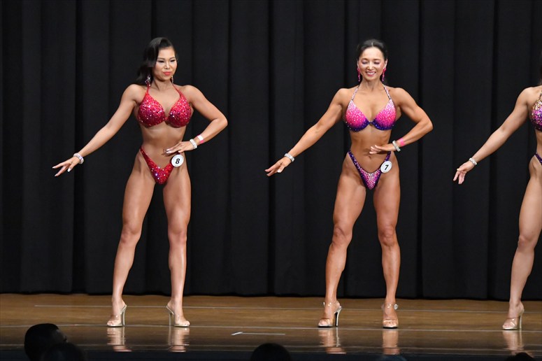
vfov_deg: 6.1
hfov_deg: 9.2
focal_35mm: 225
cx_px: 271
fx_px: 3386
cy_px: 180
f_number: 5.6
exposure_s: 1/400
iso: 8000
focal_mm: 150
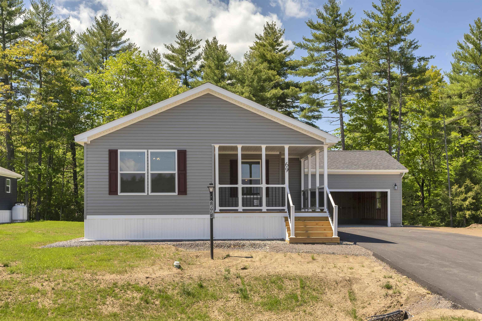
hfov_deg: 55.8
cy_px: 160
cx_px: 241
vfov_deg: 38.9
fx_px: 455
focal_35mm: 34
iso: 320
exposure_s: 1/800
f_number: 7.1
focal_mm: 34
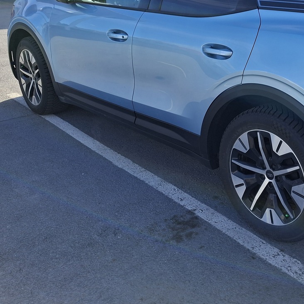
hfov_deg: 39.8
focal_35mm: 40
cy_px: 91
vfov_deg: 41.1
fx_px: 397
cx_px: 253
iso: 50
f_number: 1.8
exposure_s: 1/1319
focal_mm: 5.54
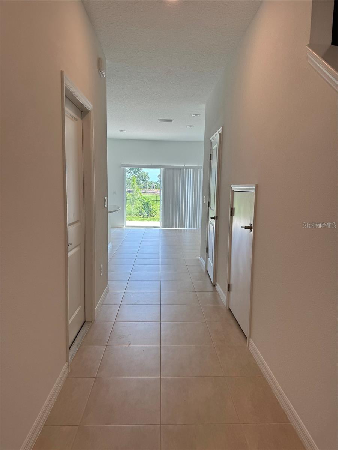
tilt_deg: -7.6
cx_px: 169
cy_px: 225
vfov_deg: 71.6
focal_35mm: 24
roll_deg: +0.1
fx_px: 312
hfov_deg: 56.8
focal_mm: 6.76
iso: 64
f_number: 1.78
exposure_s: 1/242
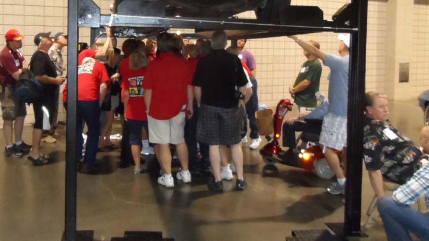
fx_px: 421
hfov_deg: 53.5
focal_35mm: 37
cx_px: 165
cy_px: 66
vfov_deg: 31.5
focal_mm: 4
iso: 640
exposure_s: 1/30
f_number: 3.2
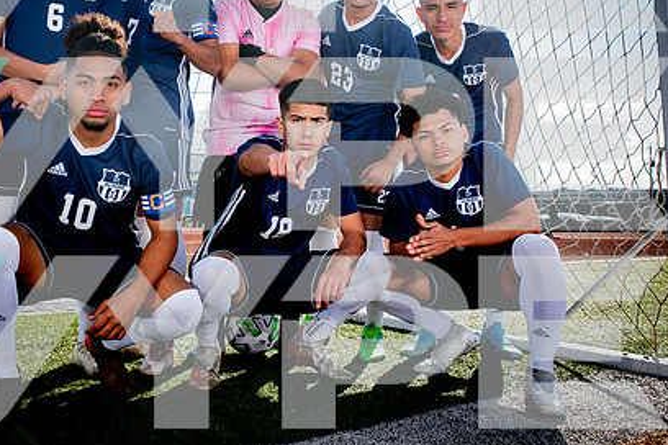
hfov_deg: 51.4
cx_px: 255
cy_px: 145
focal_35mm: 37
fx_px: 687
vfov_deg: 35.6
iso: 125
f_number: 5.6
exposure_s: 1/320
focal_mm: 26
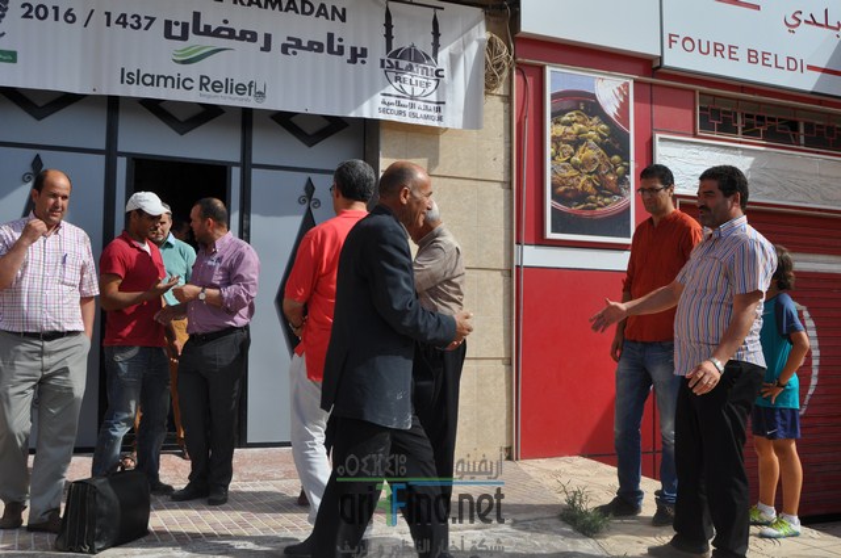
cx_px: 420
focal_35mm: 39
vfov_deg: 34.1
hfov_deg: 49.6
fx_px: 910
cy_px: 279
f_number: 10
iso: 200
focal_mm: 26
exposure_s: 1/400
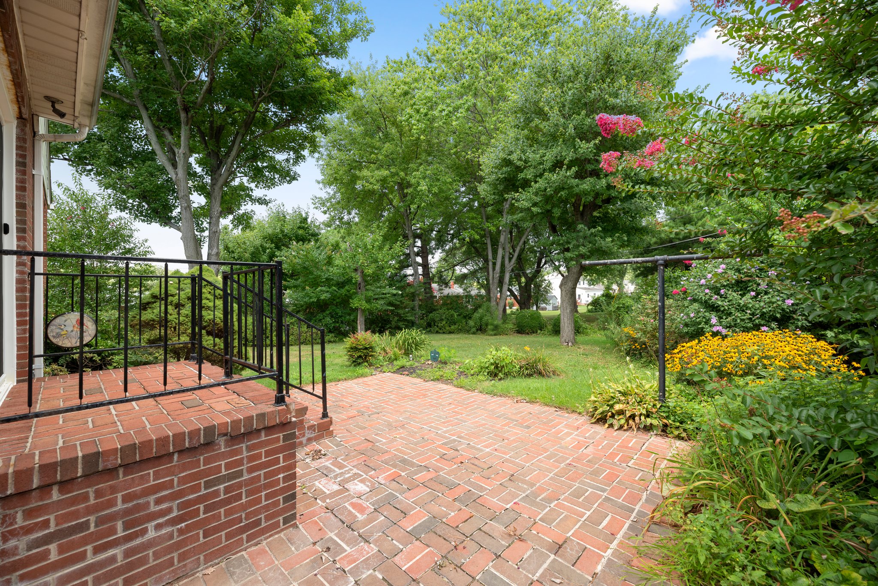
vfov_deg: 81.3
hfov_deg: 104.2
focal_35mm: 14
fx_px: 342
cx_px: 439
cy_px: 293
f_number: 8
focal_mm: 14
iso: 250
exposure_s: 1/80
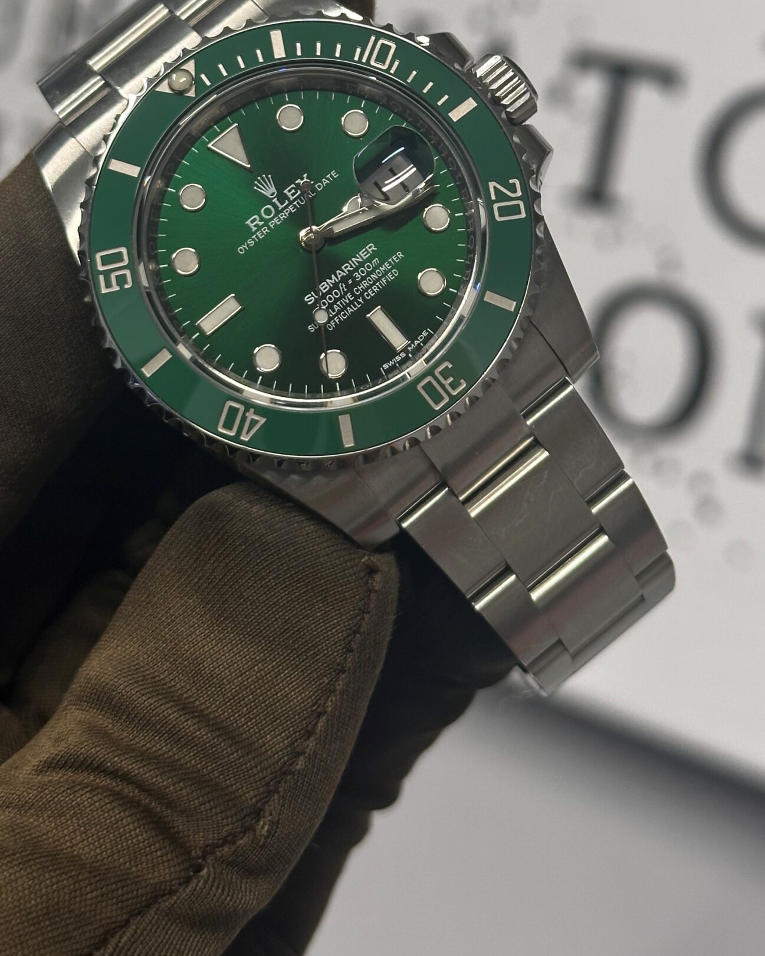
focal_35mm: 74
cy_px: 242
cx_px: 415
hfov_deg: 20.7
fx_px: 2094
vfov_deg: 25.4
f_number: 1.78
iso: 80
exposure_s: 1/50
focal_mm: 6.86
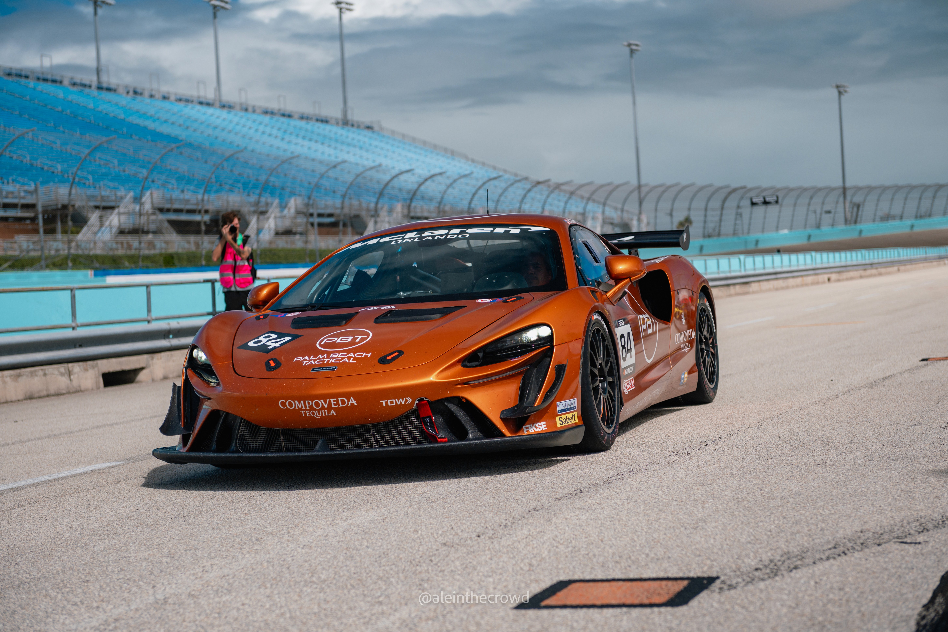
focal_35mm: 73
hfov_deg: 27.8
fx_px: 1916
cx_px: 493
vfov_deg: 18.7
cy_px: 329
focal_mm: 70
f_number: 3.5
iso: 320
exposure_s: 1/3200
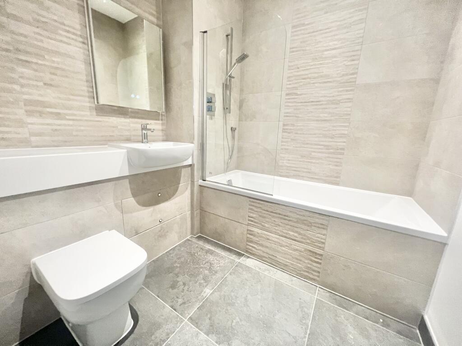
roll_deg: -2.0
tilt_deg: -12.9
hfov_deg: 106.2
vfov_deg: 89.9
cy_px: 173
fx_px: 174
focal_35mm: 13
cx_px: 231
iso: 200
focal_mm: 1.57
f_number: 1.8
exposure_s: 1/50
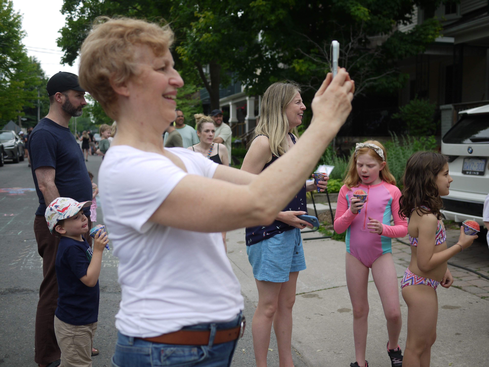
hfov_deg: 46.8
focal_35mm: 40
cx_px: 244
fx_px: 565
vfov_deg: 36.0
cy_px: 184
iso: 100
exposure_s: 1/1000
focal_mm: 20
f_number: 2
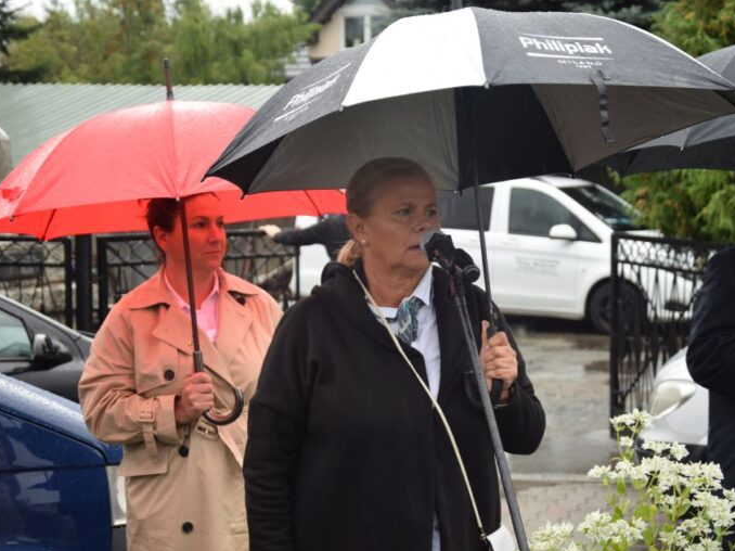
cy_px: 277
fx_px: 1804
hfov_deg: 23.0
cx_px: 391
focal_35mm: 85
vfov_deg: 17.4
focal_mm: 52
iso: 400
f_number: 5
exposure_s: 1/100
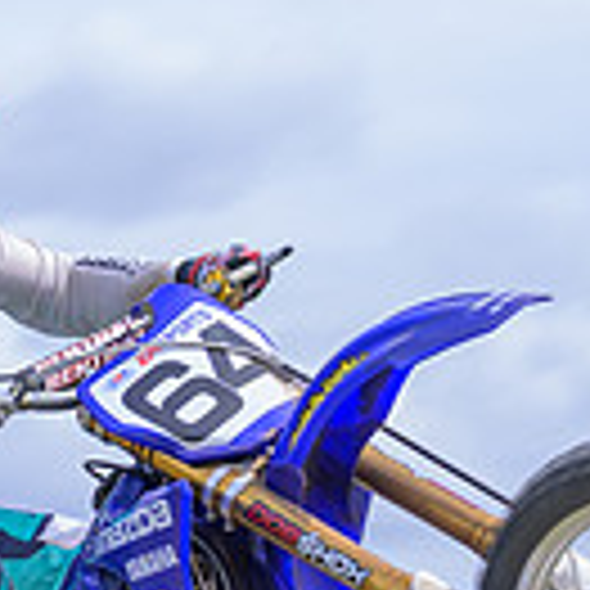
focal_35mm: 208
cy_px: 832
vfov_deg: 8.3
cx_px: -537
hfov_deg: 8.1
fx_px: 4011
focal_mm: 40
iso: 50
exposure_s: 1/320
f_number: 4
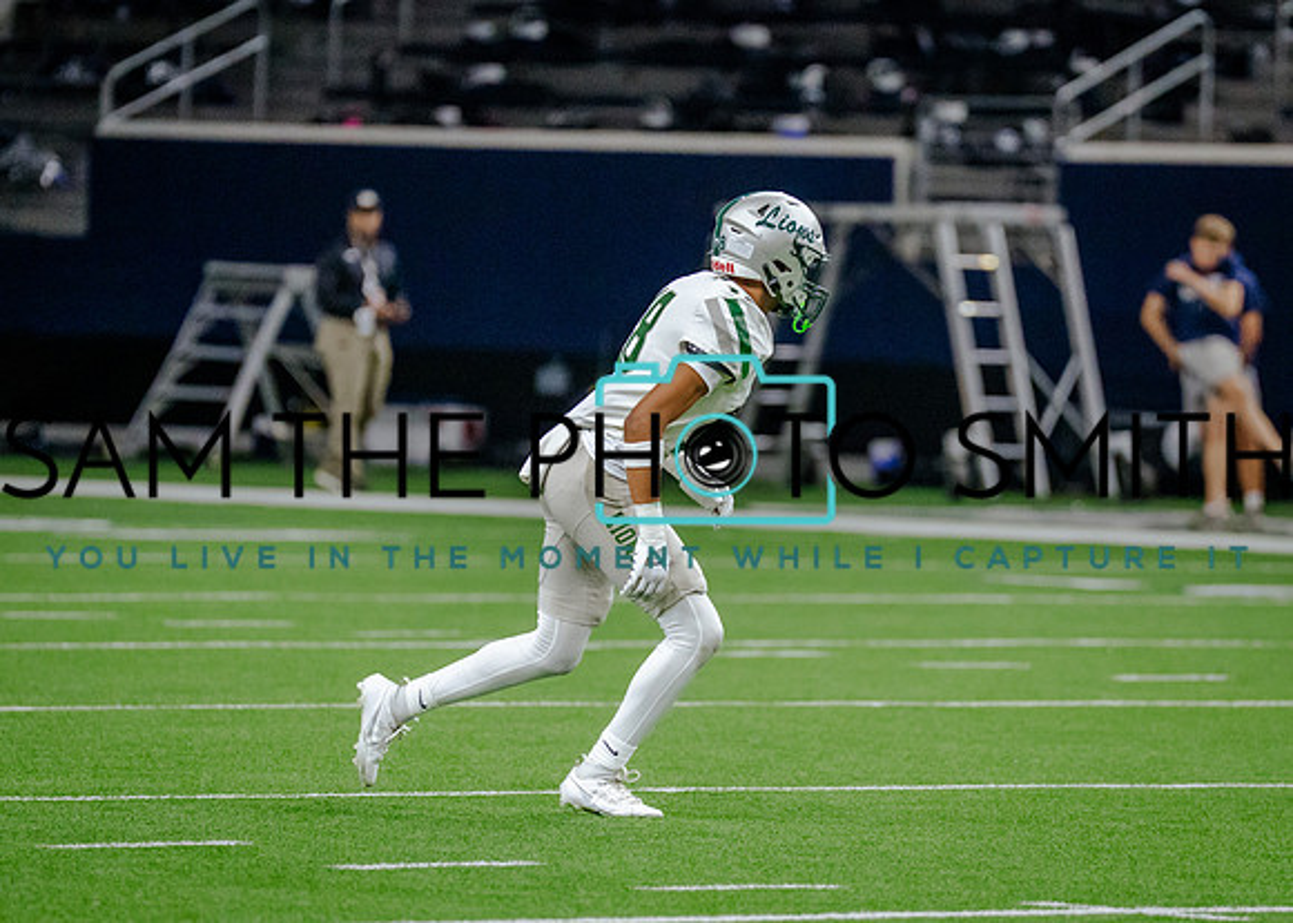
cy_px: 474
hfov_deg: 5.7
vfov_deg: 4.0
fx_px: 13065
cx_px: 776
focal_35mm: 356
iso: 3200
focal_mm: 200
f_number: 2.8
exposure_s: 1/1250
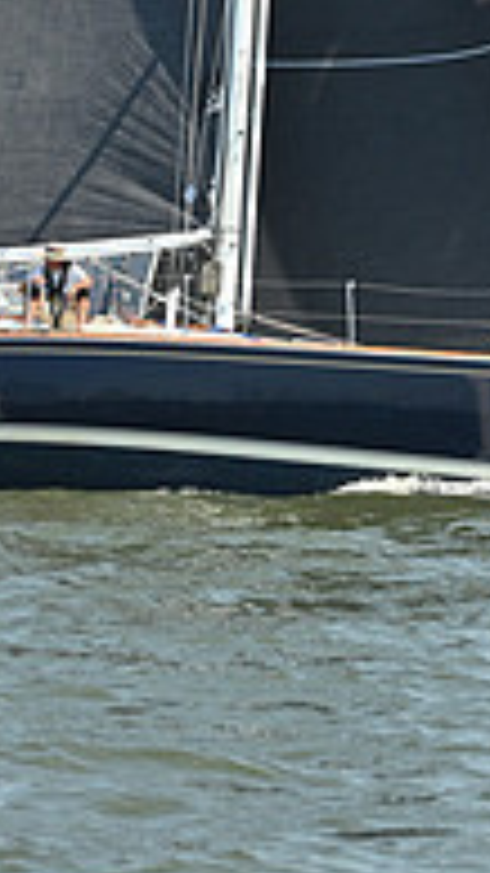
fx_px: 6866
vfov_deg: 7.2
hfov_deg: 4.1
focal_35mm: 297
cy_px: -284
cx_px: 236
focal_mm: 95
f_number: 8
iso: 320
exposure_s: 1/1250
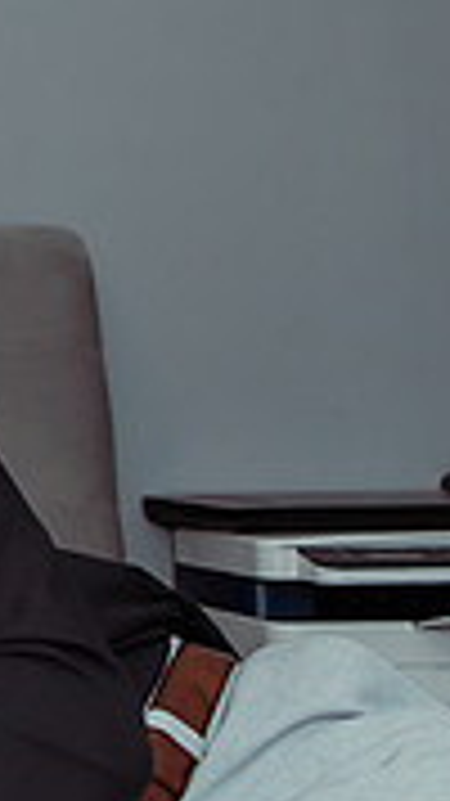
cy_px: 268
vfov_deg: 20.1
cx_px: -554
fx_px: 2251
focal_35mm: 106
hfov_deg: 10.2
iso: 320
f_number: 3.2
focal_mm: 24
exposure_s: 1/250
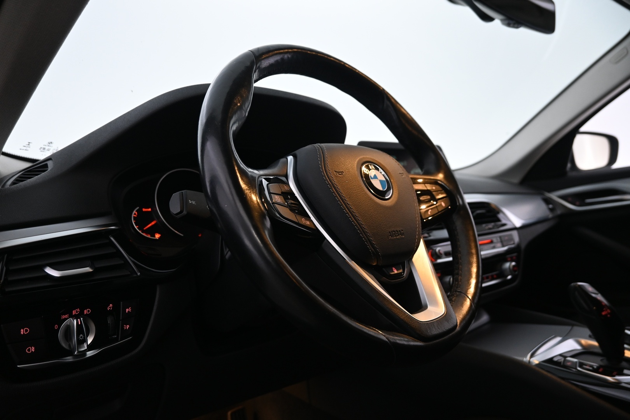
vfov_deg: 53.1
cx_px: 315
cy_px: 210
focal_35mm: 24
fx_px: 420
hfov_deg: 73.7
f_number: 3.5
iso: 900
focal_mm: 16
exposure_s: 1/25
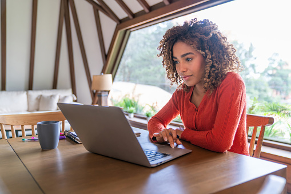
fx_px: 267
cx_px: 146
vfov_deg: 39.9
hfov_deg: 57.2
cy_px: 97
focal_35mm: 33
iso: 400
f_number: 2.8
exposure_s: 1/160
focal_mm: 33
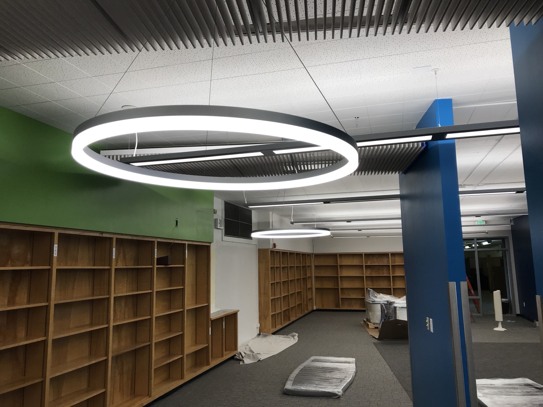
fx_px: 439
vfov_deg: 49.7
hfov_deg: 63.4
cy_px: 204
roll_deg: +2.2
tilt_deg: +9.1
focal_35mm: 28
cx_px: 272
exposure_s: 1/120
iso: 32
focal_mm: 3.99
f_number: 1.8
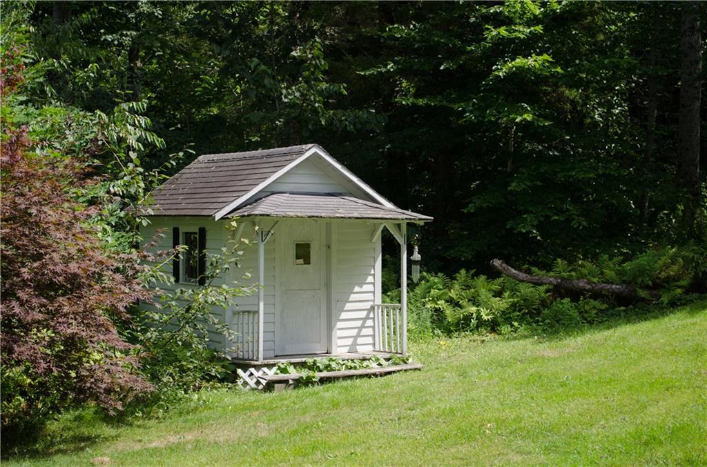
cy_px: 234
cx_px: 354
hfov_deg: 33.5
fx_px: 1175
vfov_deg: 22.5
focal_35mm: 60
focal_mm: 40
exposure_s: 1/250
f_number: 5.3
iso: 110
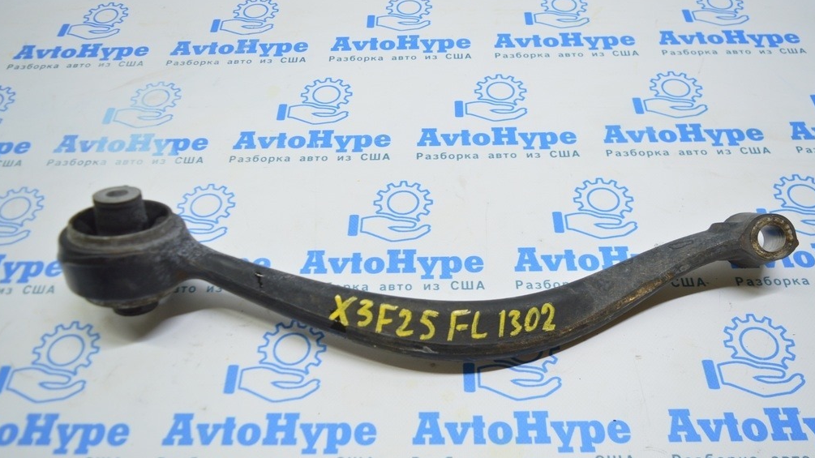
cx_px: 406
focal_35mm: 32
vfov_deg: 36.6
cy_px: 248
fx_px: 691
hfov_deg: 61.0
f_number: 3.8
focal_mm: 20
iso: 400
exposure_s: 1/60
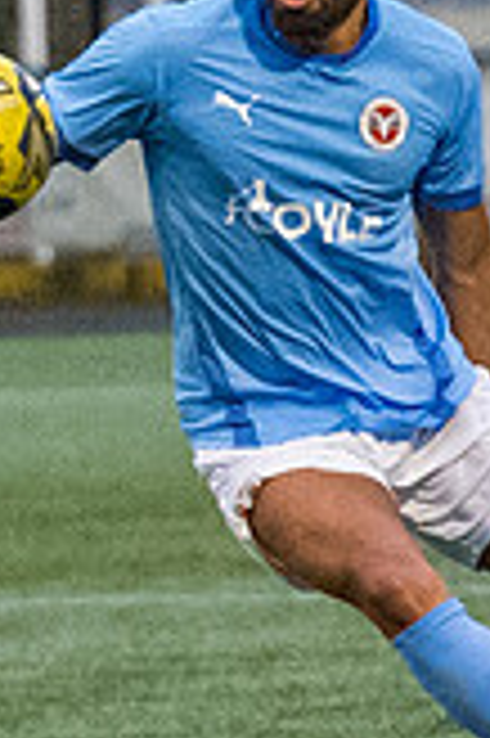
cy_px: 1156
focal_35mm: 1275
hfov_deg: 1.1
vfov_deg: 1.6
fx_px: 26084
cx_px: 1085
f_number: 2.8
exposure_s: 1/1250
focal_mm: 110
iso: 4000
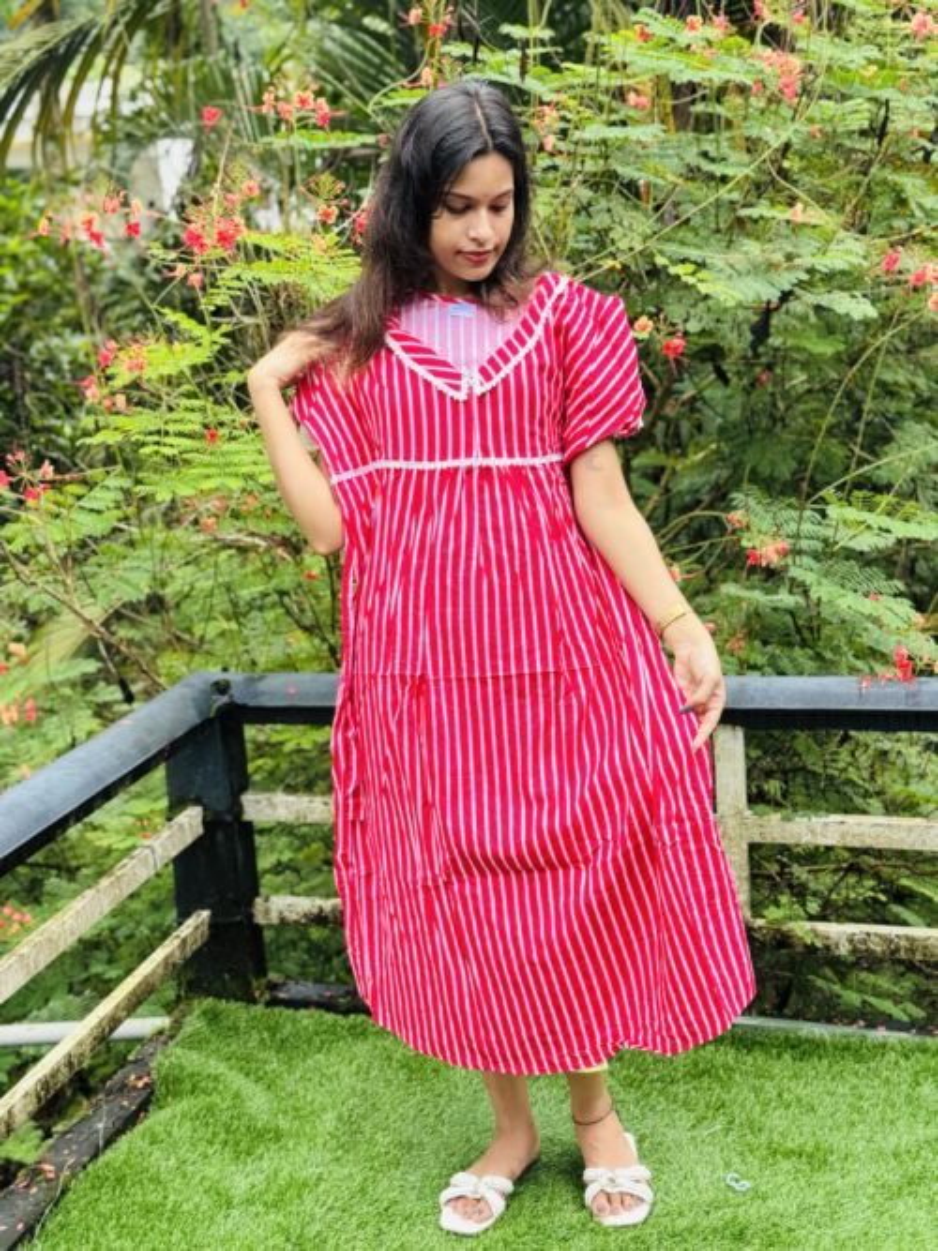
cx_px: 469
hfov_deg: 30.3
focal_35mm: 48
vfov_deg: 39.7
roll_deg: +4.1
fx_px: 1735
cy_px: 626
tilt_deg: -13.4
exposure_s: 1/484
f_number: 1.78
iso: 64
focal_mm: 6.76
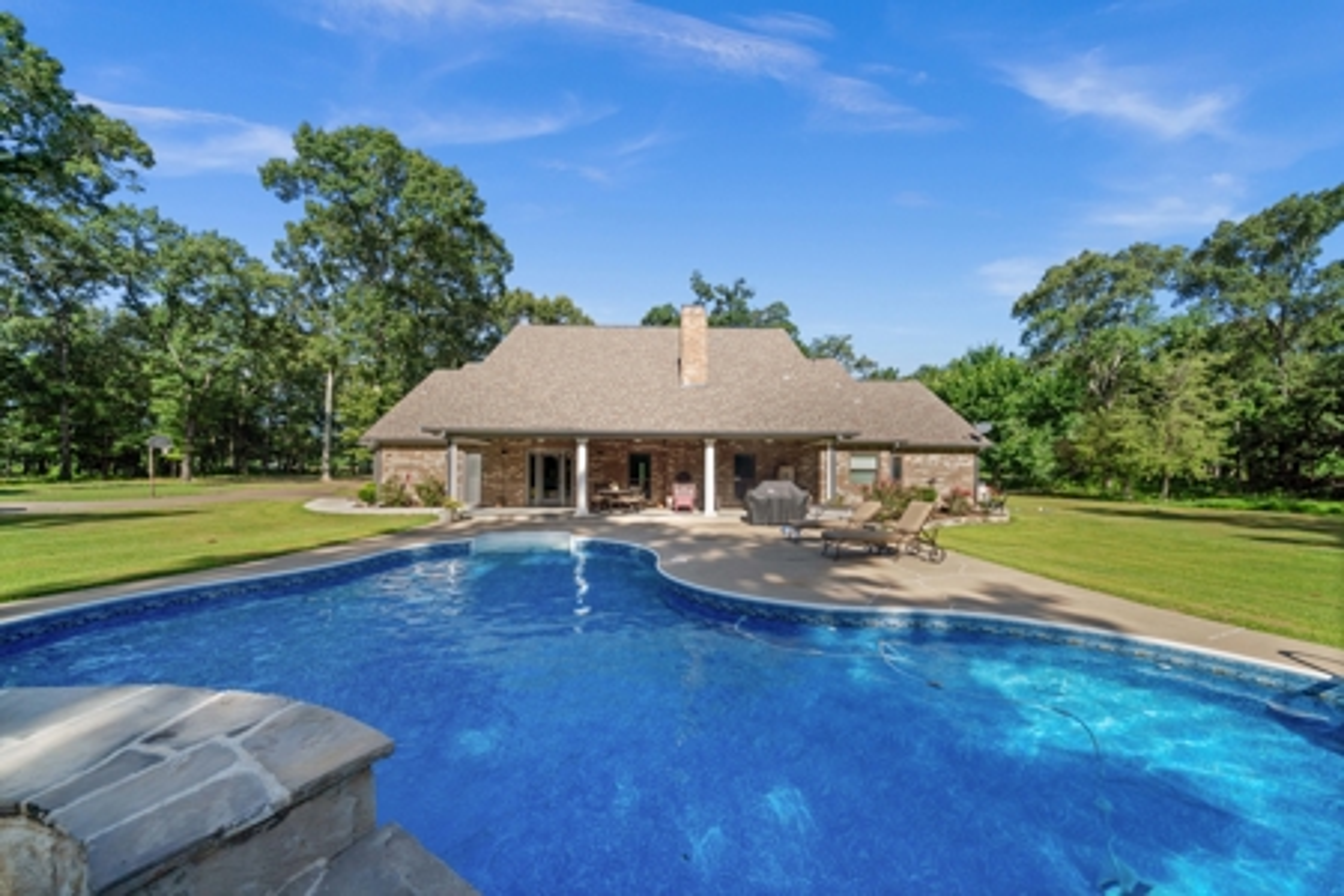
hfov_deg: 112.6
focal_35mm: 12
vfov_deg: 90.0
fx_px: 448
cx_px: 672
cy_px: 448
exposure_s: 1/1000
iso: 100
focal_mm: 12
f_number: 5.6
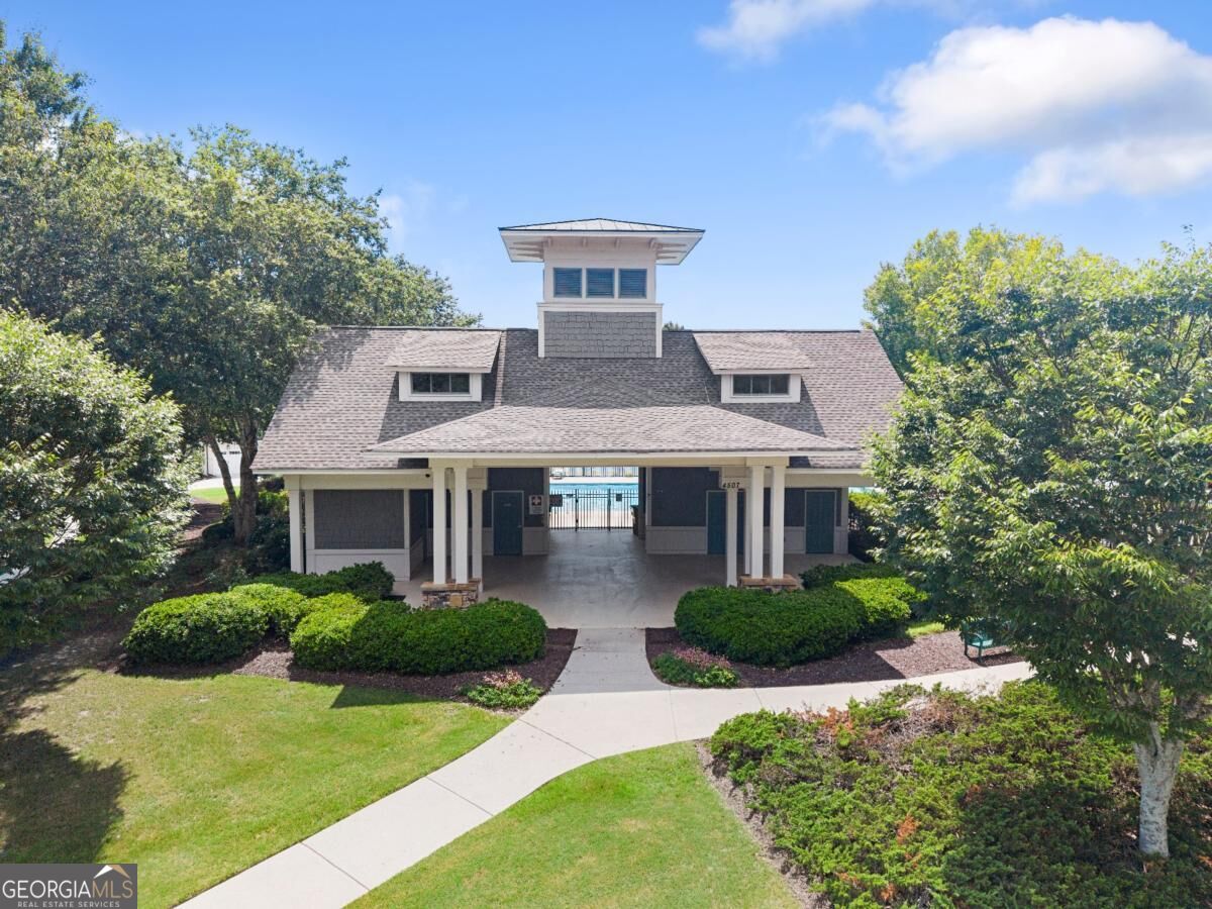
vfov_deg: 56.8
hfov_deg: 71.6
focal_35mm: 24
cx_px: 606
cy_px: 454
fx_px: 840
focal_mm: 8.67
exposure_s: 1/3200
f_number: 1.8
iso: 200
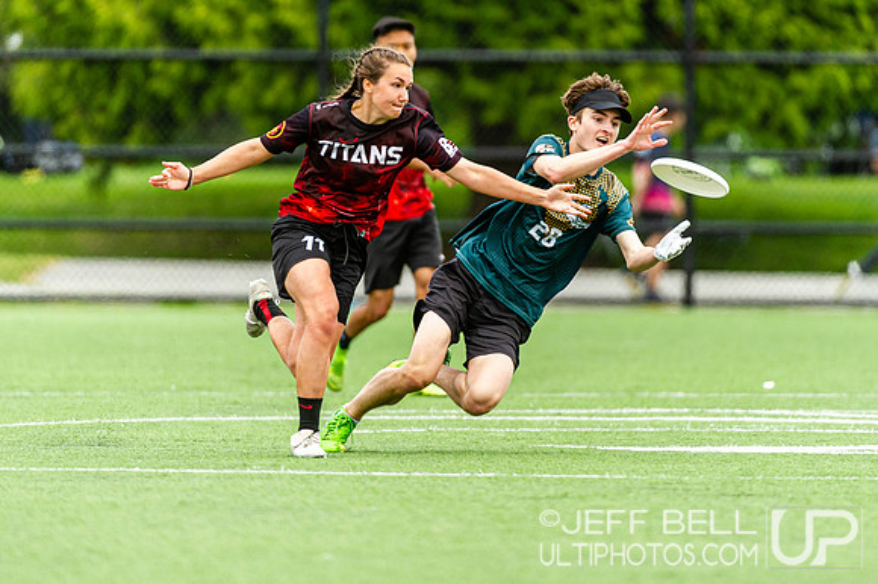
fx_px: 13498
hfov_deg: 3.7
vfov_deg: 2.5
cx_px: 499
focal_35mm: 554
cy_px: 183
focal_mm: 400
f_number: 4
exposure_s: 1/1600
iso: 800
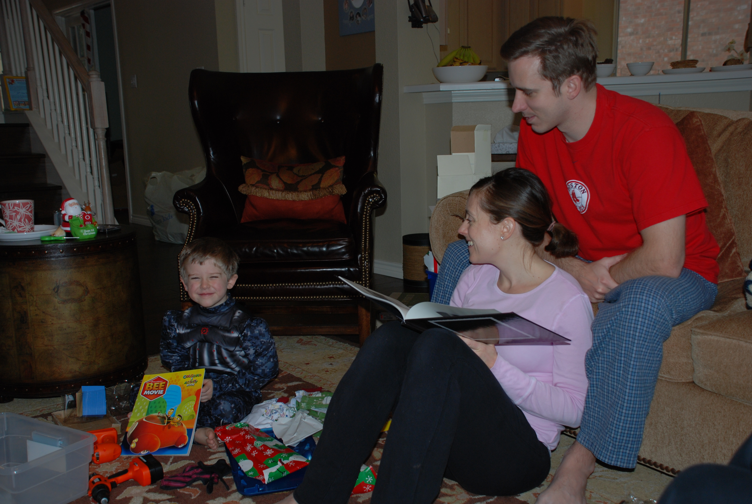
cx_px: 376
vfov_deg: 34.3
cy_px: 252
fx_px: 816
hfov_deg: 49.5
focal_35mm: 39
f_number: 4
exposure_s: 1/60
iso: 200
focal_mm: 26
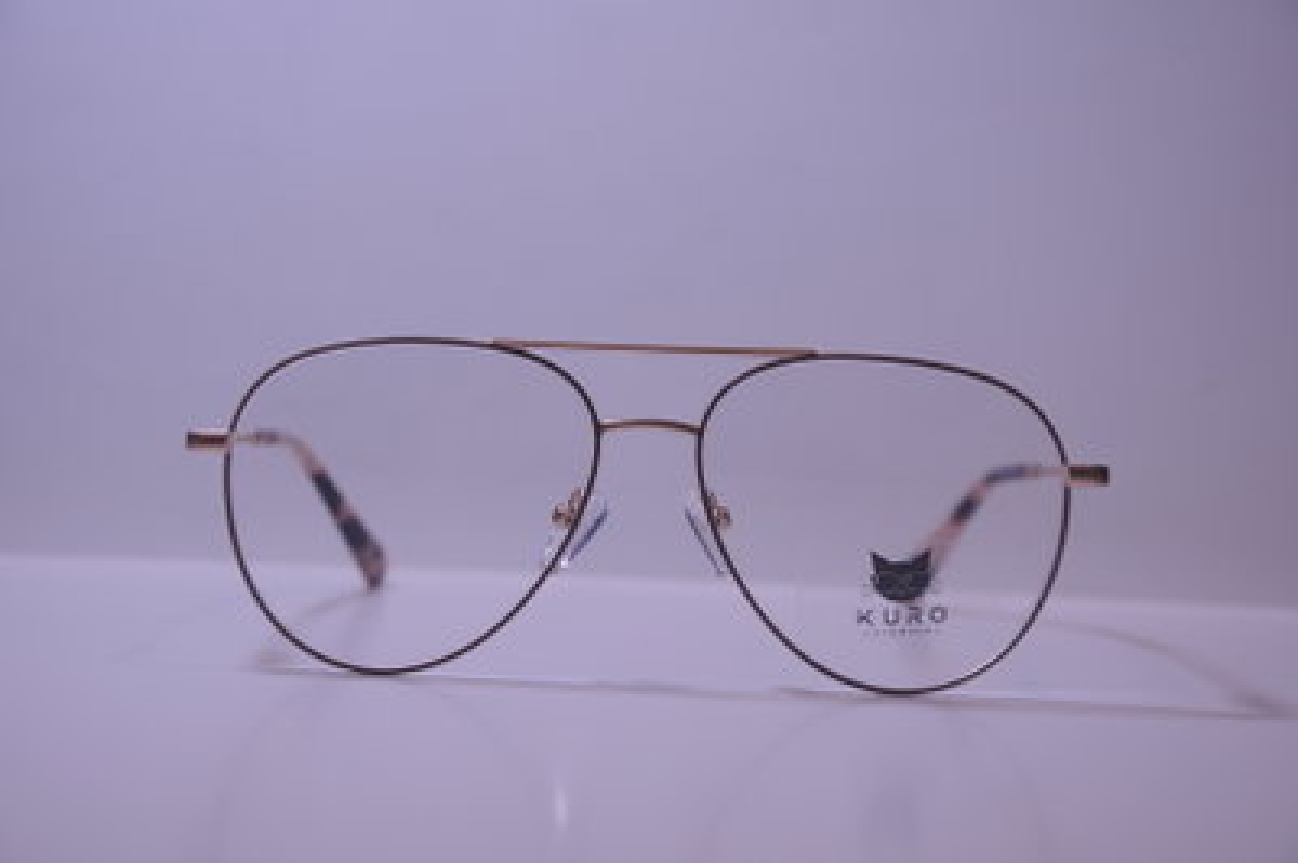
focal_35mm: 112
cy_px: 432
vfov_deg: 12.2
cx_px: 649
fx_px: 4053
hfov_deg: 18.2
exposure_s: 1/40
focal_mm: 75
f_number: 5.3
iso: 200
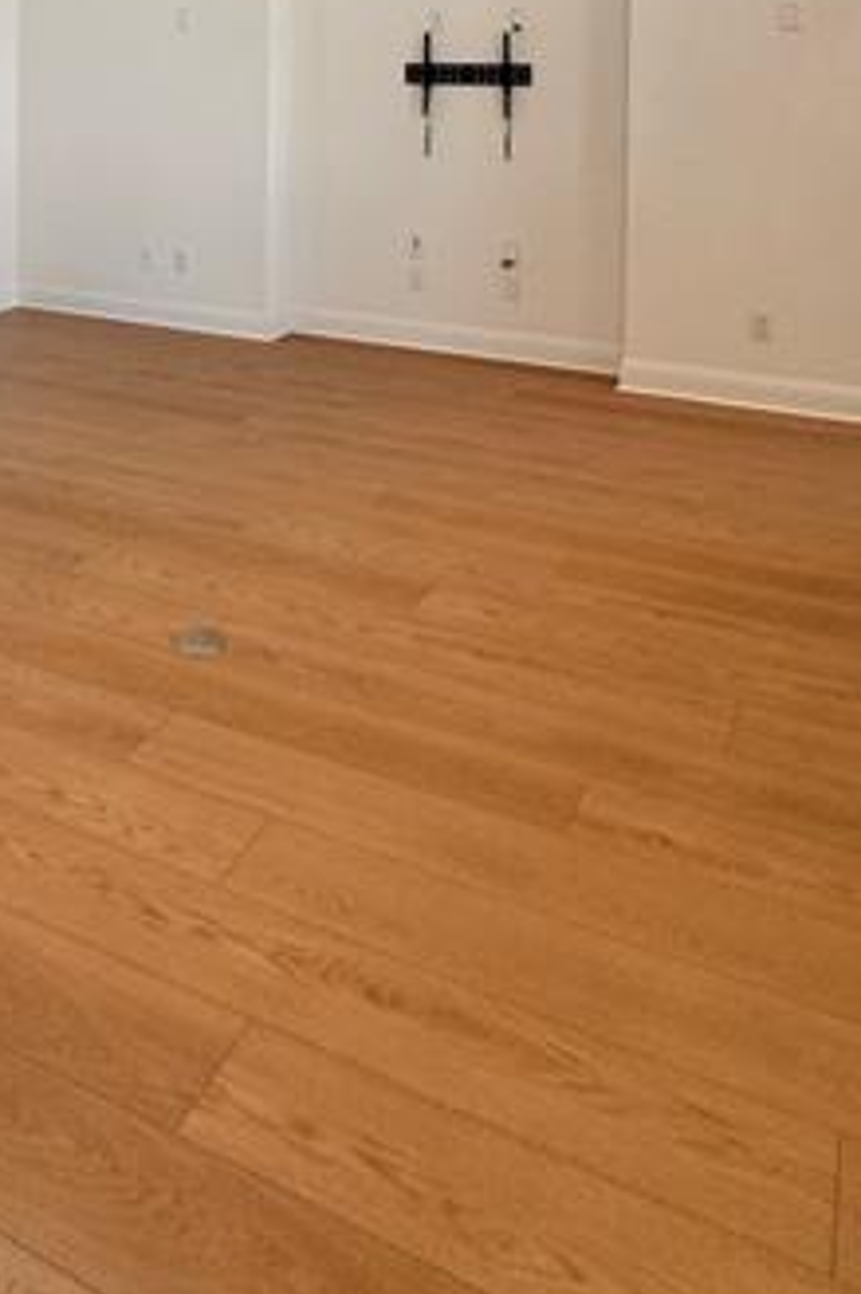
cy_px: 71
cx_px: 232
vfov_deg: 48.4
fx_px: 1221
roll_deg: +0.4
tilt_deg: -0.9
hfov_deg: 38.0
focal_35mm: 34
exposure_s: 1/120
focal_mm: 2.22
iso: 100
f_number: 2.2
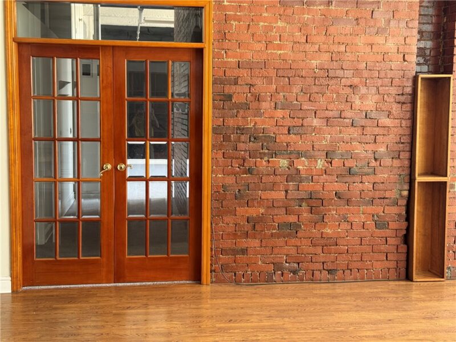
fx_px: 632
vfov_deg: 30.3
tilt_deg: -6.2
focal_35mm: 48
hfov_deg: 39.7
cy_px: 171
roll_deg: -0.3
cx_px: 228
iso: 100
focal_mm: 6.76
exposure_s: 1/90
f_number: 1.78
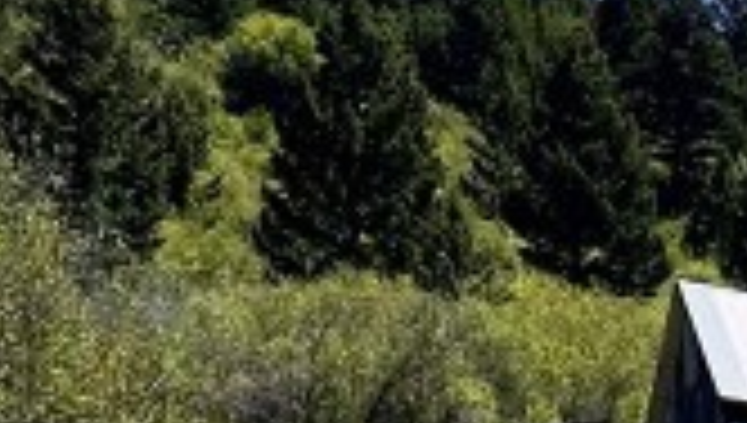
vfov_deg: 6.8
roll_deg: -0.1
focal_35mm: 161
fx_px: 3194
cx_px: 1575
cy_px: 1314
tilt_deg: -0.4
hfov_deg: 11.7
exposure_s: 1/3597
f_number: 1.78
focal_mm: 6.86
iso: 80
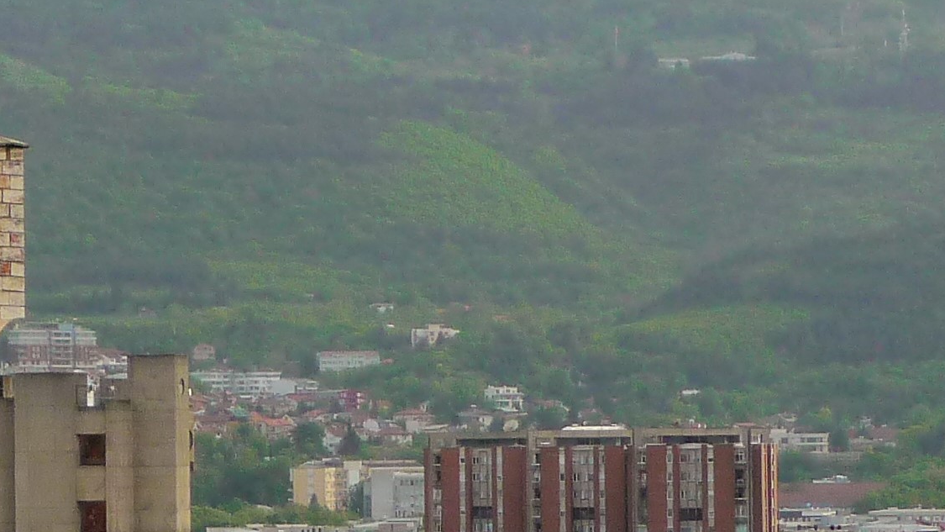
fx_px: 4611
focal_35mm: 184
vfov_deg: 6.6
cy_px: 291
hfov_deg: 11.7
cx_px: 281
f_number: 4.3
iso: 160
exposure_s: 1/400
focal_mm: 9.3
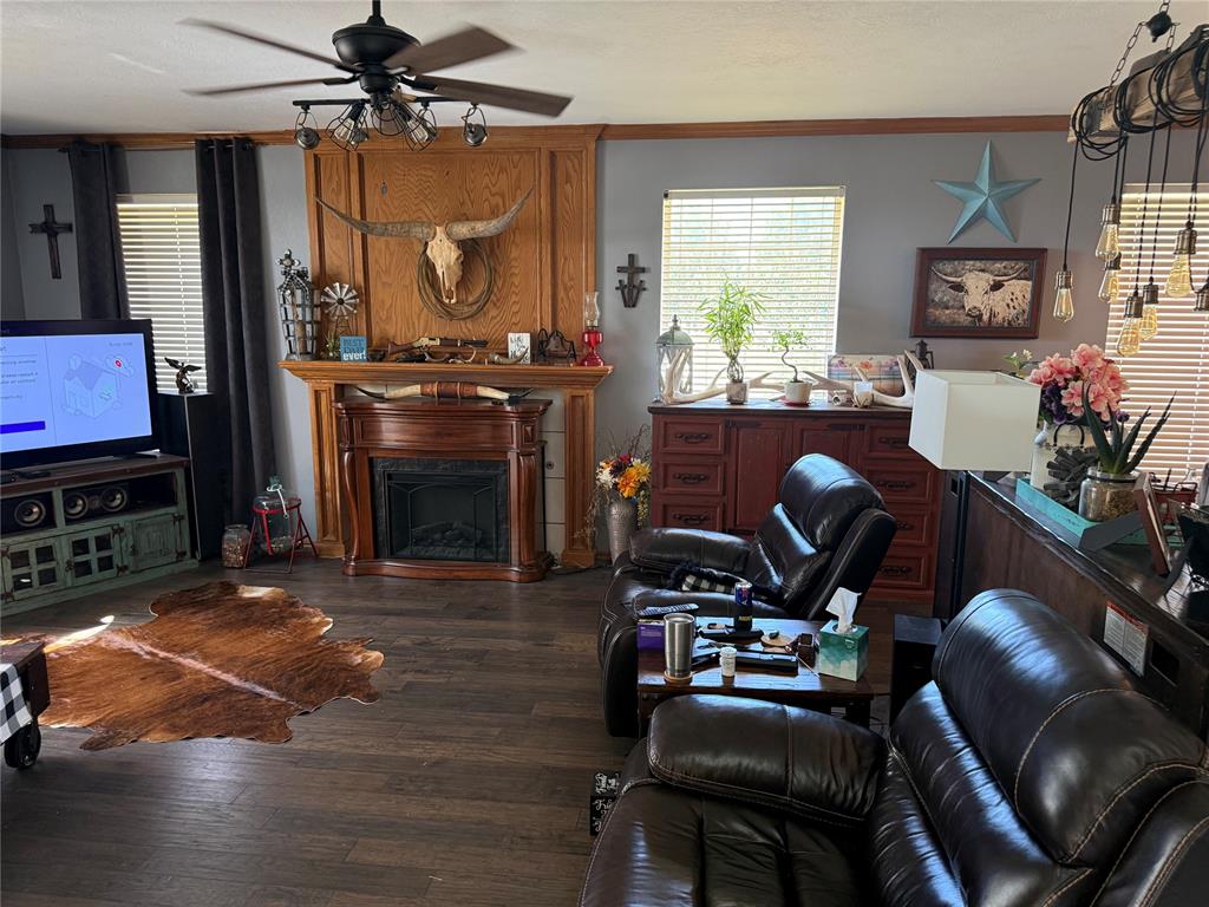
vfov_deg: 56.8
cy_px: 454
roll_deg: +0.4
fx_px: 838
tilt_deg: -11.0
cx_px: 604
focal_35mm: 24
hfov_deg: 71.6
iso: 250
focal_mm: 6.76
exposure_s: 1/60
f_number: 1.78
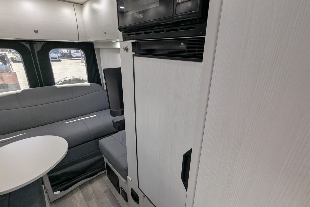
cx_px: 156
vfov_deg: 70.5
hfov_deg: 93.3
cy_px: 106
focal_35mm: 17
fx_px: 146
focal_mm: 2.35
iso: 194
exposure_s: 1/167
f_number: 2.2
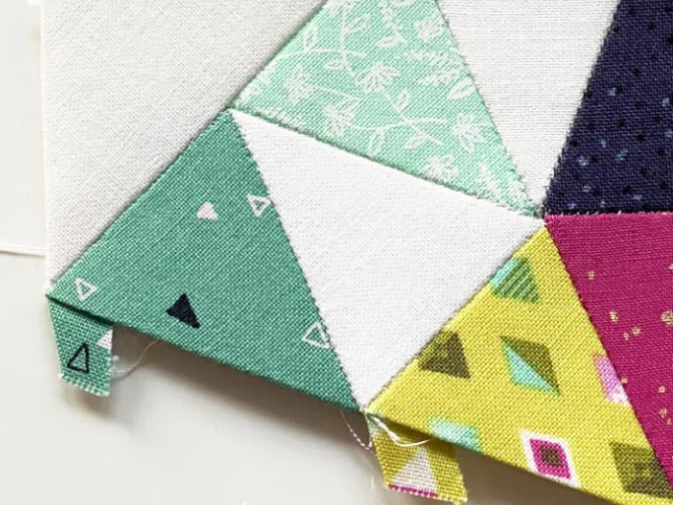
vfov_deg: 20.2
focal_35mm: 73
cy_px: 228
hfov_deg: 26.1
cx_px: 557
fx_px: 1419
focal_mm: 4.2
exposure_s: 1/60
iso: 200
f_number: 1.8
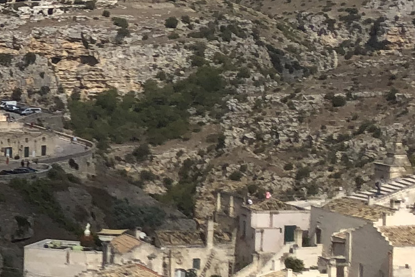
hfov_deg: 12.7
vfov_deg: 9.7
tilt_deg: -5.2
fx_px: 1626
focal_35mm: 141
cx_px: -418
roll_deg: +0.9
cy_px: 169
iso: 20
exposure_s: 1/4049
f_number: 1.8
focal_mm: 4
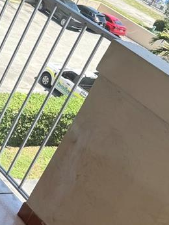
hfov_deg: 17.0
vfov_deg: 23.6
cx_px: -32
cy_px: 113
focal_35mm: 83
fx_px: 541
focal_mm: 6.76
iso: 80
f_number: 1.78
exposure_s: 1/2370
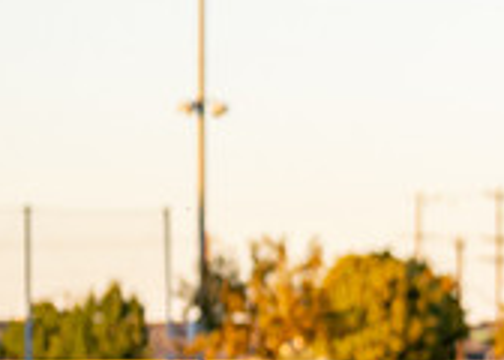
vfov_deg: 4.1
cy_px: 511
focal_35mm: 349
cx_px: 880
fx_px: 4996
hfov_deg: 5.7
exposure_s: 1/1250
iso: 500
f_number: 2.8
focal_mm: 70
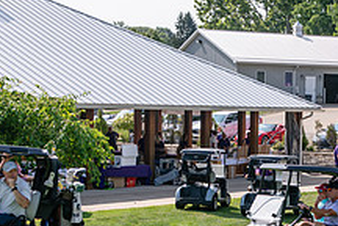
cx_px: 310
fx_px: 1211
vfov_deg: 10.5
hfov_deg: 15.7
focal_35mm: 129
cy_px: 231
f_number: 4
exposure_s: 1/640
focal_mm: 48
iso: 64
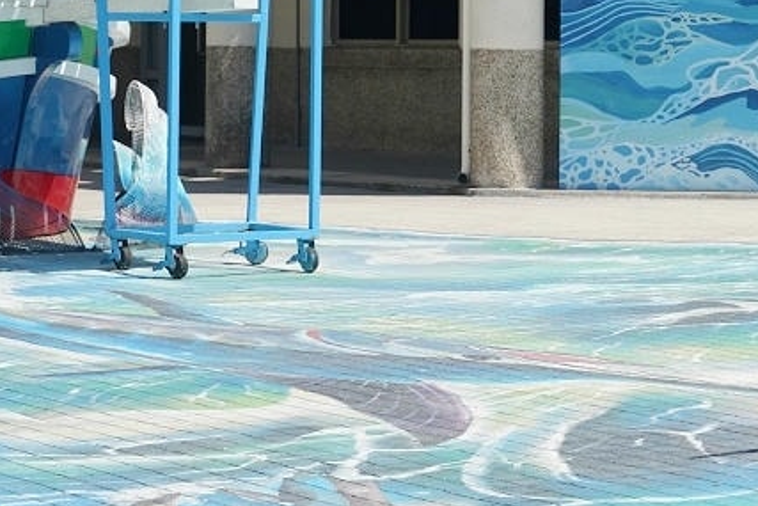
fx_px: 3075
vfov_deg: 9.3
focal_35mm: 146
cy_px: 9
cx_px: 721
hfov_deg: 13.9
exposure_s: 1/320
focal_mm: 52
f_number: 5.6
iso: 100
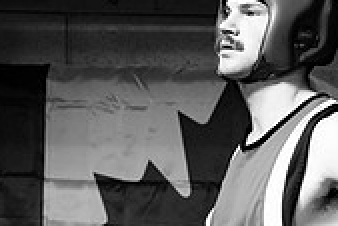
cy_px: 269
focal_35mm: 240
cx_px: 458
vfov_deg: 5.7
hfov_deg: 8.4
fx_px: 2255
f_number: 2.8
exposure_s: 1/1000
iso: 10000
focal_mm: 70
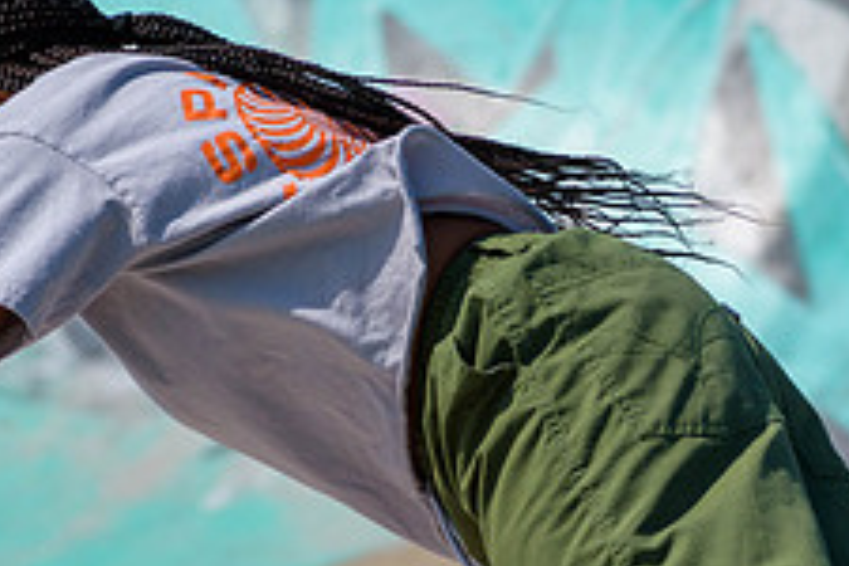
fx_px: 14125
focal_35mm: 599
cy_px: 545
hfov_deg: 3.4
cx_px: 475
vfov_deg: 2.3
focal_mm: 155
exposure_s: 1/2500
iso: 200
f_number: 6.3
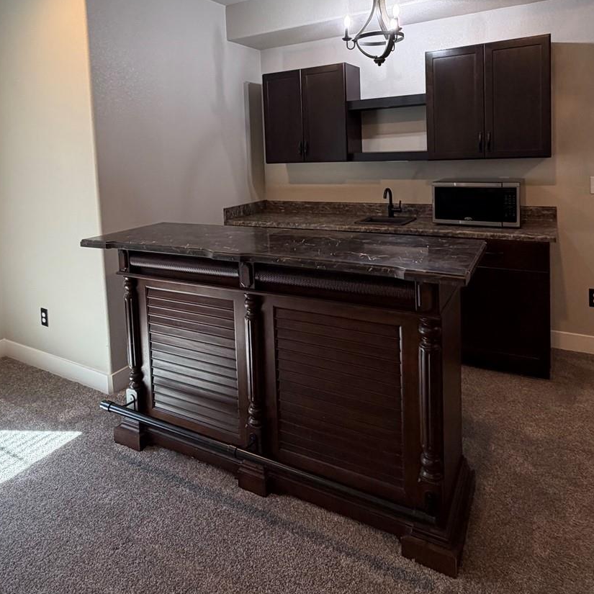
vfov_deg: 62.8
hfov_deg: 65.0
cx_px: 290
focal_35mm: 24
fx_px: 466
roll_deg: +2.1
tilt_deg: -3.2
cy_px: 181
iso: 200
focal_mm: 2.22
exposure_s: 1/60
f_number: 2.2
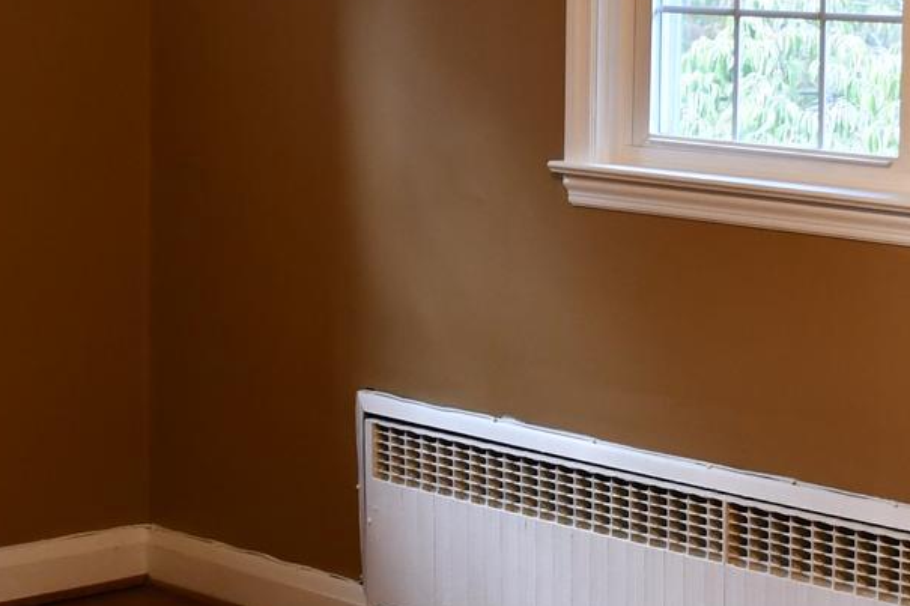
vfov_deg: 13.0
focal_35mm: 105
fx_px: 2653
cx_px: 633
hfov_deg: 19.4
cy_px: 136
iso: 800
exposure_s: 1/125
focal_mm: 21
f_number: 3.5
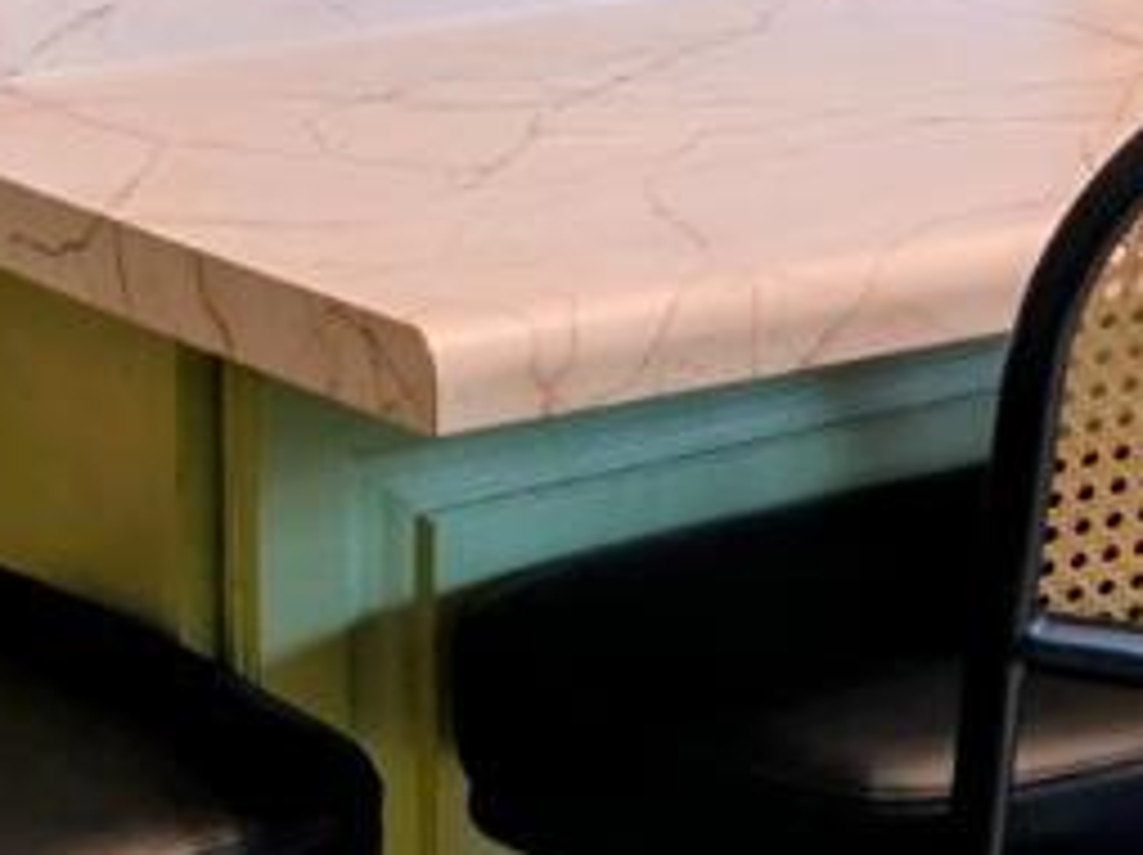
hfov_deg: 13.0
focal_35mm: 136
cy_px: -634
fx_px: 4486
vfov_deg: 10.3
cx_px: 2110
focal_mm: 6.5
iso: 64
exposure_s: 1/120
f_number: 1.4
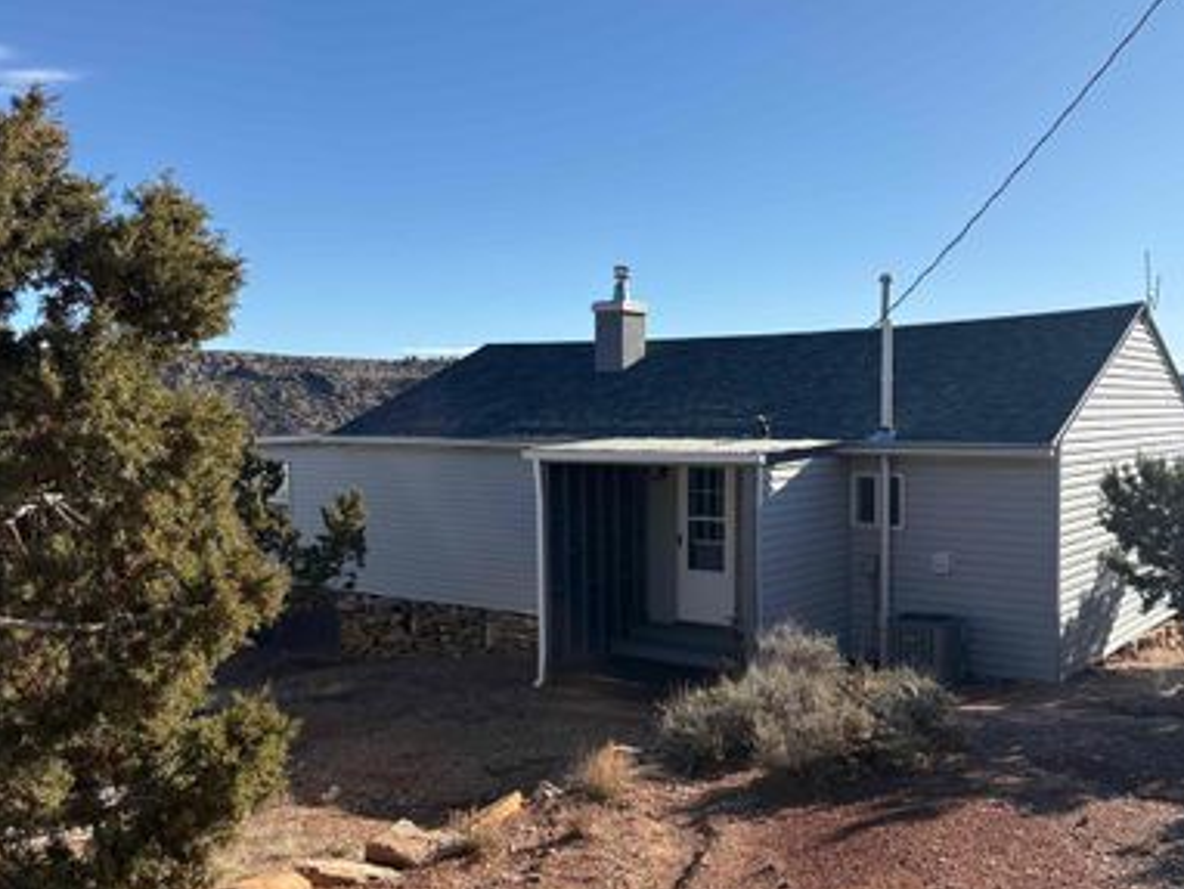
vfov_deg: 41.8
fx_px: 1164
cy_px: 466
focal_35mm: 34
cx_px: 669
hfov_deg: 53.8
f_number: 1.6
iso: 50
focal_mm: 5.96
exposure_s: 1/3623
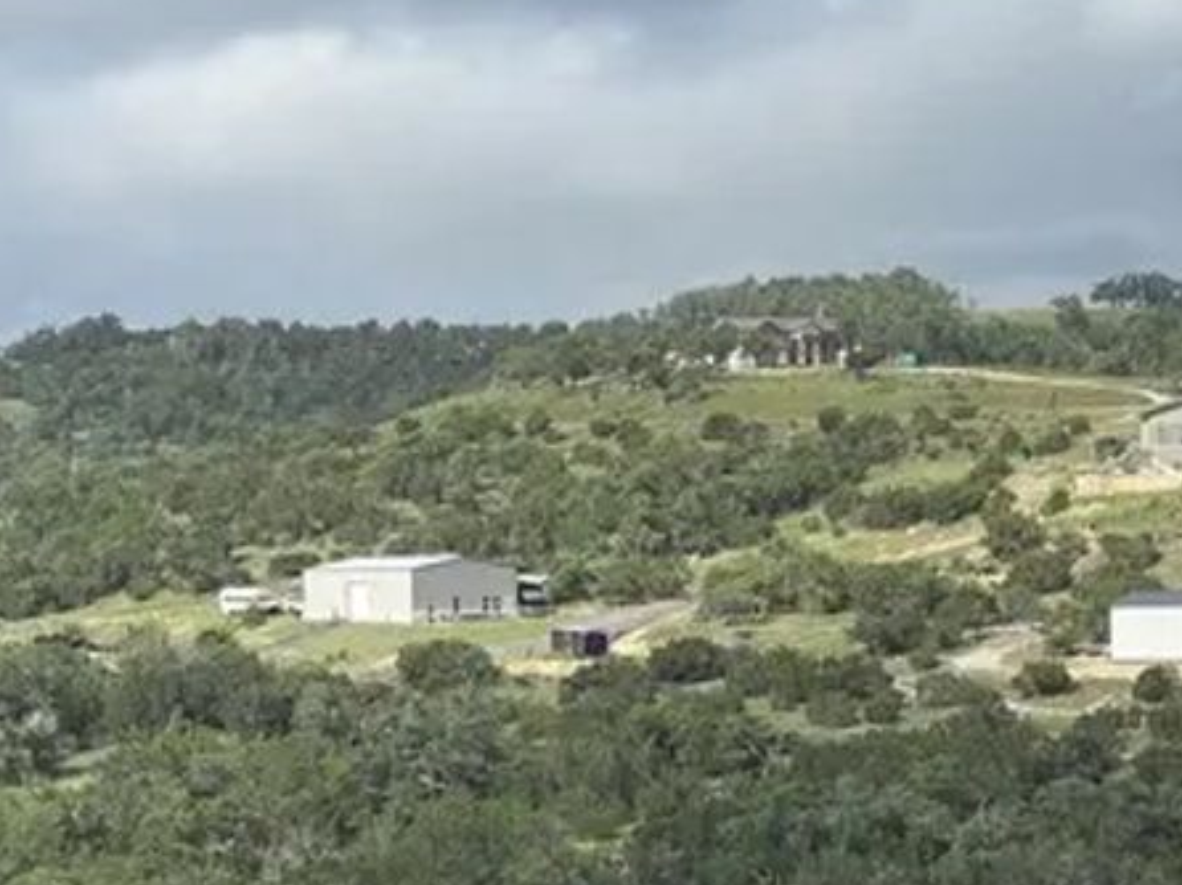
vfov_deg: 10.0
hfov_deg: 13.4
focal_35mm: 147
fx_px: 5017
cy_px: 816
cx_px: 800
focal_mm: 7.5
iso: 20
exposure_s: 1/978
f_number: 2.2
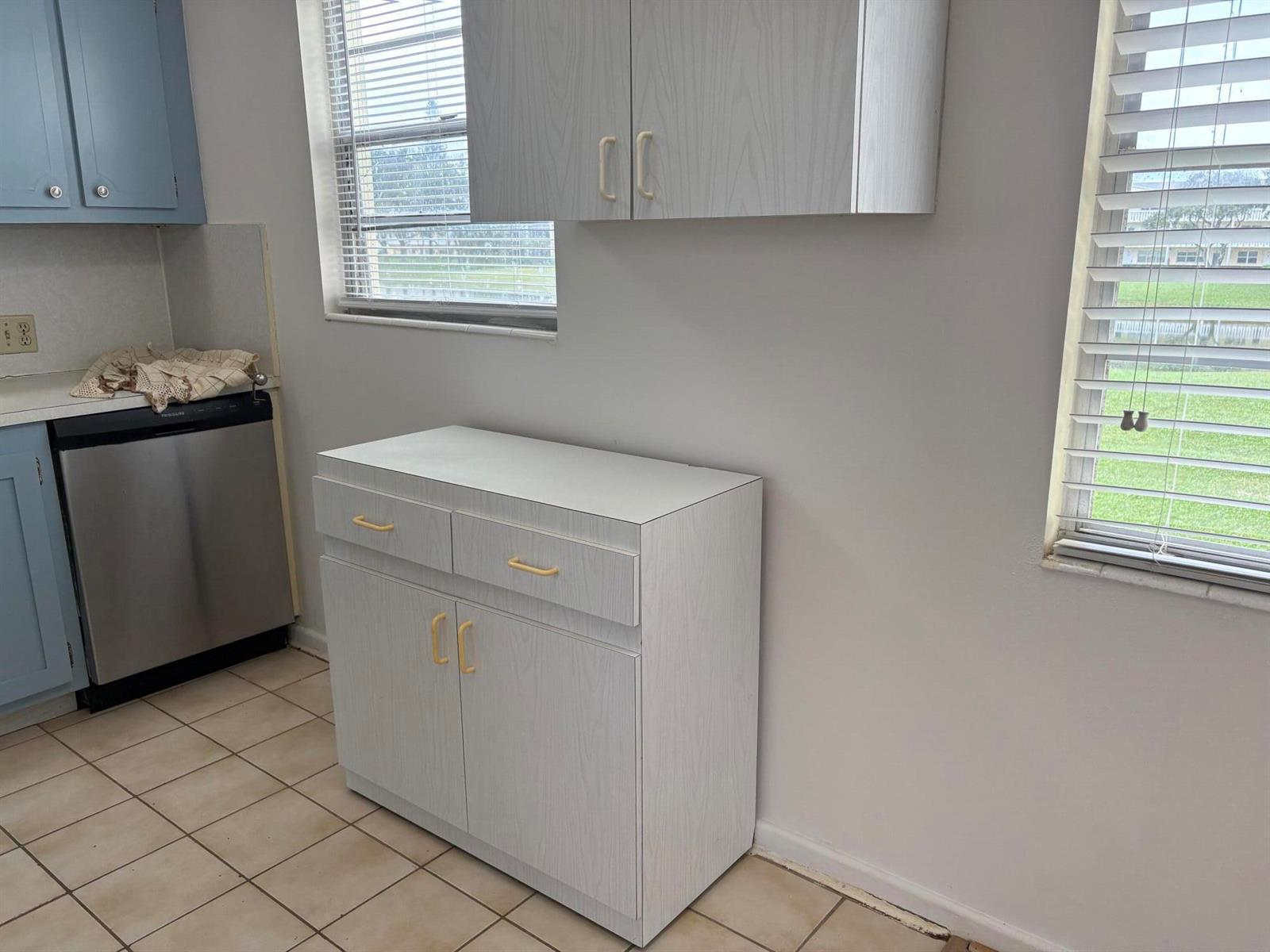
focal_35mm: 26
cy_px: 476
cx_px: 635
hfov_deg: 67.3
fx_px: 954
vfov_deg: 53.1
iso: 80
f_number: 1.6
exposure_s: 1/120
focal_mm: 5.96
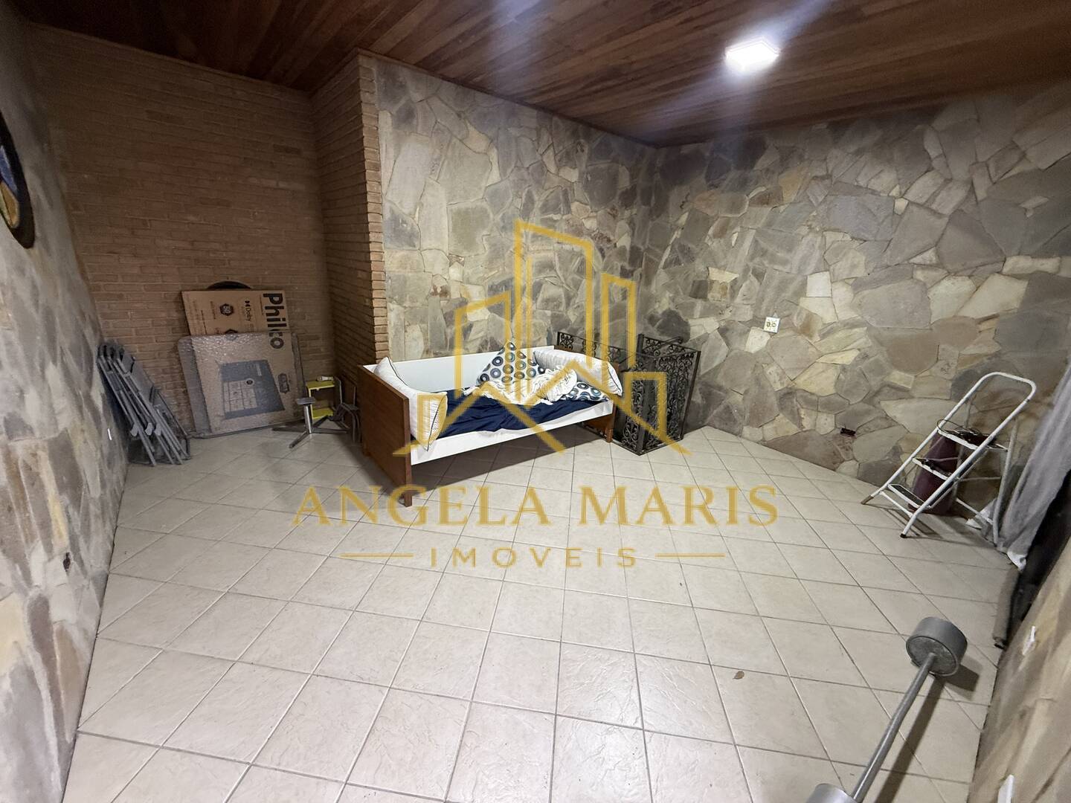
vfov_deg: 85.7
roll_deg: -4.1
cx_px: 536
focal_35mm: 14
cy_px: 402
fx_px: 433
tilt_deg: -19.0
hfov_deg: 102.1
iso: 400
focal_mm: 2.22
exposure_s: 1/60
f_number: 2.2
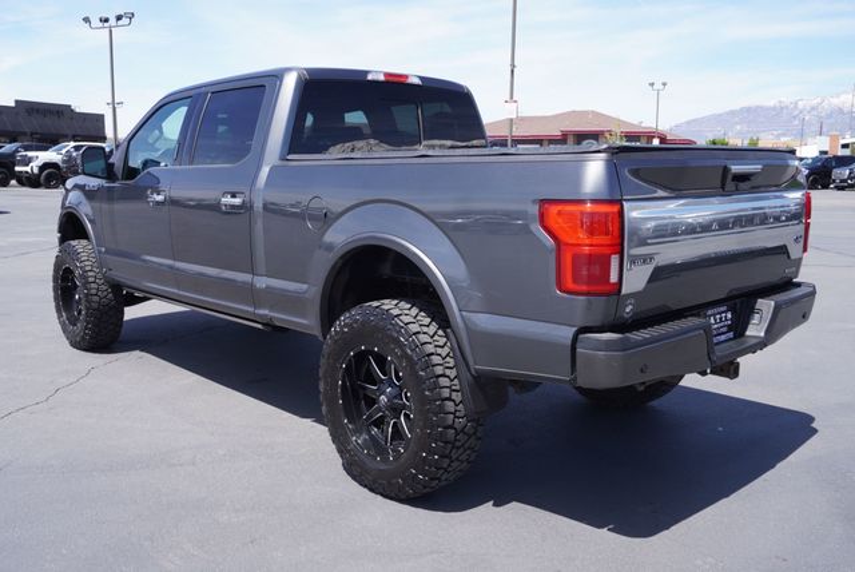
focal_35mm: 33
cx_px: 428
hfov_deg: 57.2
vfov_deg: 40.0
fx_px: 784
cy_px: 286
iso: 100
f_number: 7.1
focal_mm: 22
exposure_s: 1/160
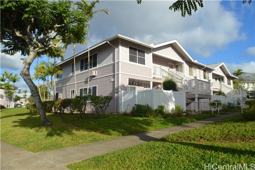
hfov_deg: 57.3
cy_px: 85
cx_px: 128
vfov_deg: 39.9
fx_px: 233
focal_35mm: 33
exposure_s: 1/250
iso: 100
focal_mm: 22
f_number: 8
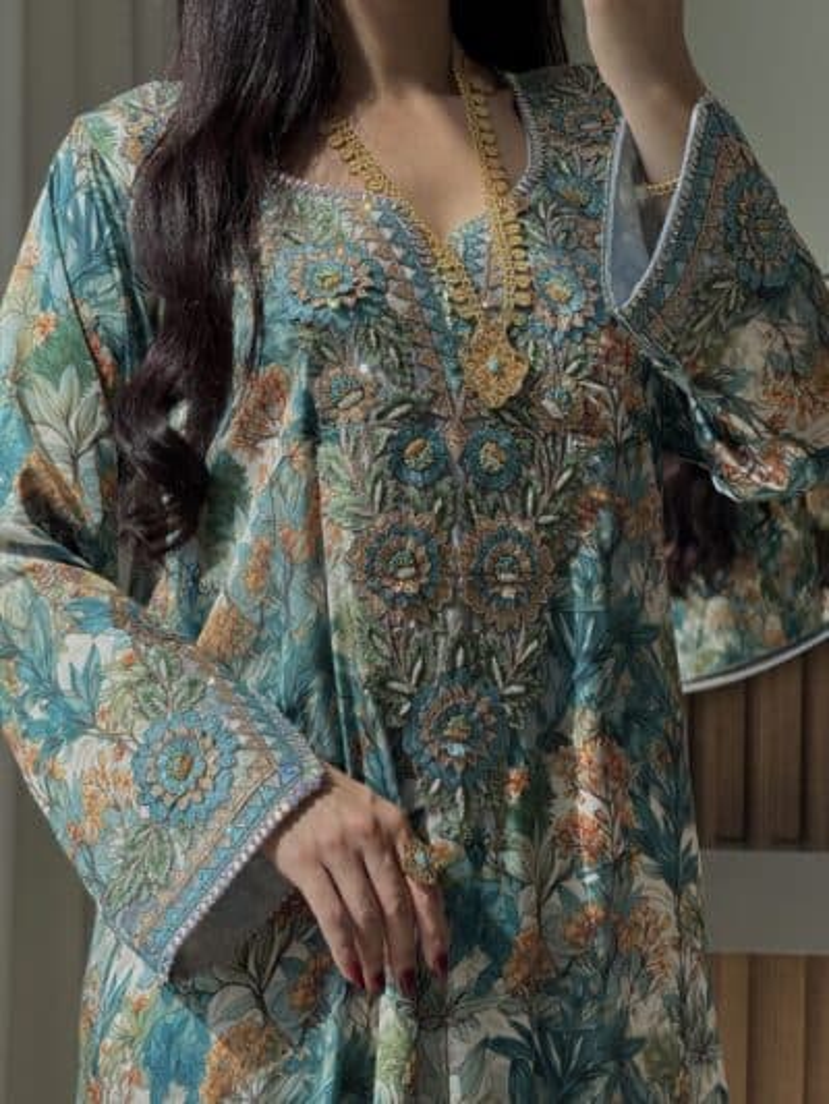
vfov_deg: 16.4
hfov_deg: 12.4
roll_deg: -0.9
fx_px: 3830
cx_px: 414
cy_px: 552
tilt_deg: -23.1
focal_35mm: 120
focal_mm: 15.66
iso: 50
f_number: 2.8
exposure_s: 1/178
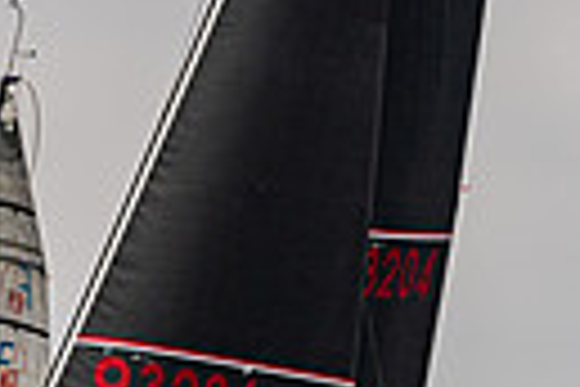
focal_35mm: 622
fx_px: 10020
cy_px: 821
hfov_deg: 3.3
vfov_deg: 2.2
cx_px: -564
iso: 250
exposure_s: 1/1250
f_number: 6.3
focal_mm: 120
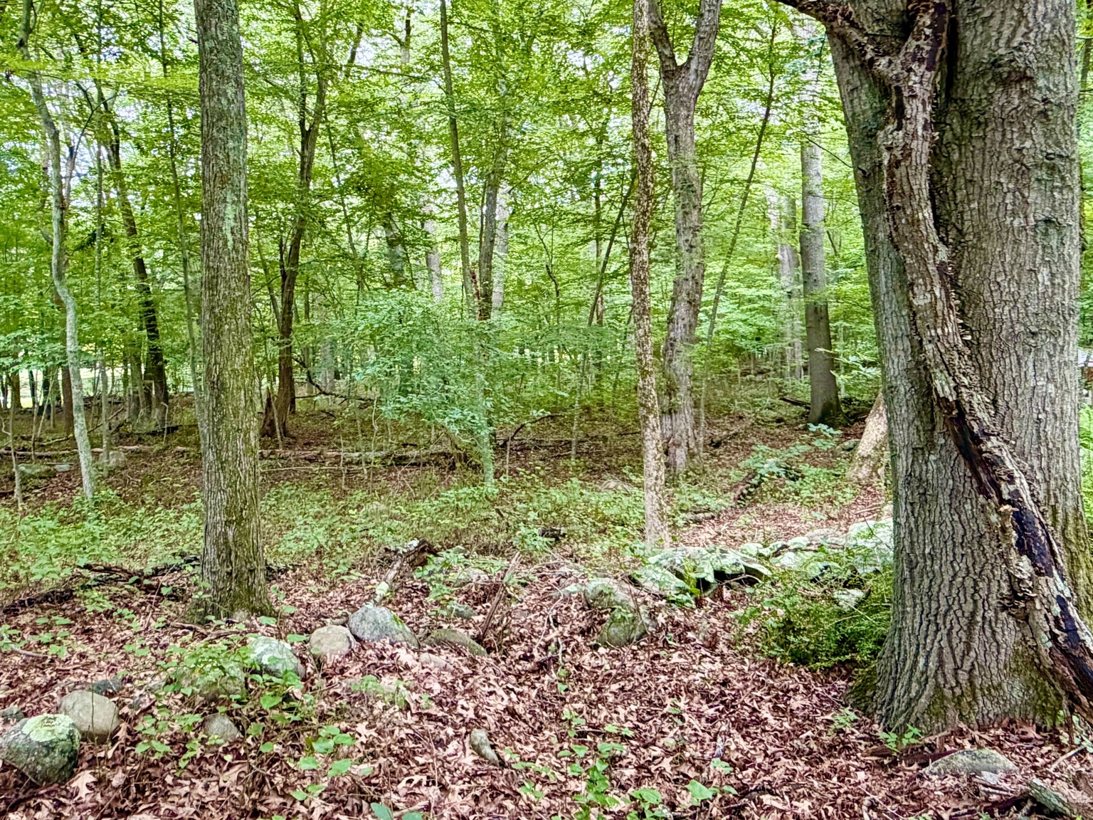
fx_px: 884
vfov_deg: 49.3
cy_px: 315
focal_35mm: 28
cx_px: 503
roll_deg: +0.0
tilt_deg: -3.1
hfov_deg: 63.4
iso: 250
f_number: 2.2
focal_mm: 2.22
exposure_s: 1/121
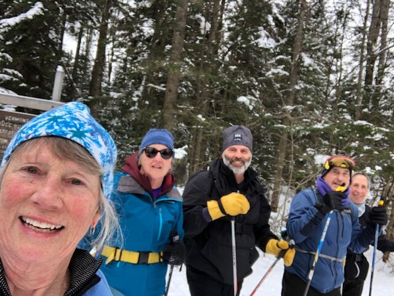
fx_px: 364
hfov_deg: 56.8
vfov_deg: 44.2
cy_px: 148
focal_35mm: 32
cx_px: 197
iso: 40
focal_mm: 2.87
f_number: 2.2
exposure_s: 1/120
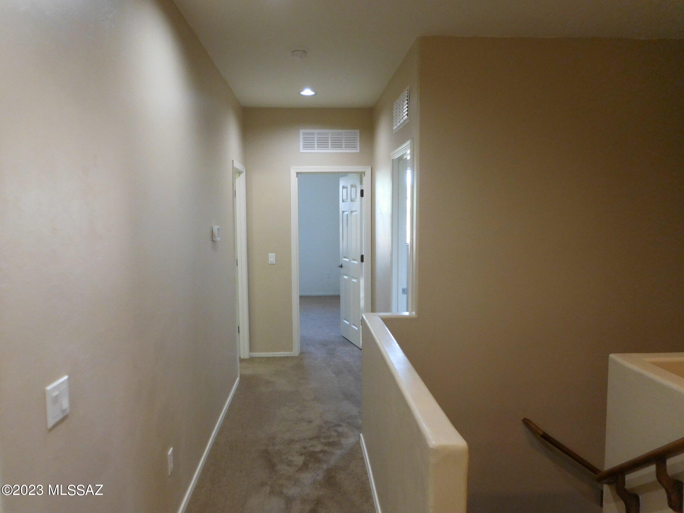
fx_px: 494
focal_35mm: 25
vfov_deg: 54.9
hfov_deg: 69.4
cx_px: 342
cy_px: 256
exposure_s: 1/25
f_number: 3.3
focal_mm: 4.5
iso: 400
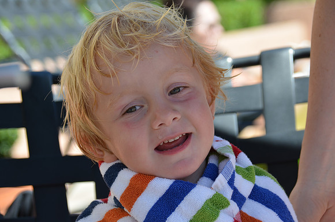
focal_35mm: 150
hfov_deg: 13.7
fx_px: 1393
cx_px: 168
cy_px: 111
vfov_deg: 9.1
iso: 200
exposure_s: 1/320
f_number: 6.3
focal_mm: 100
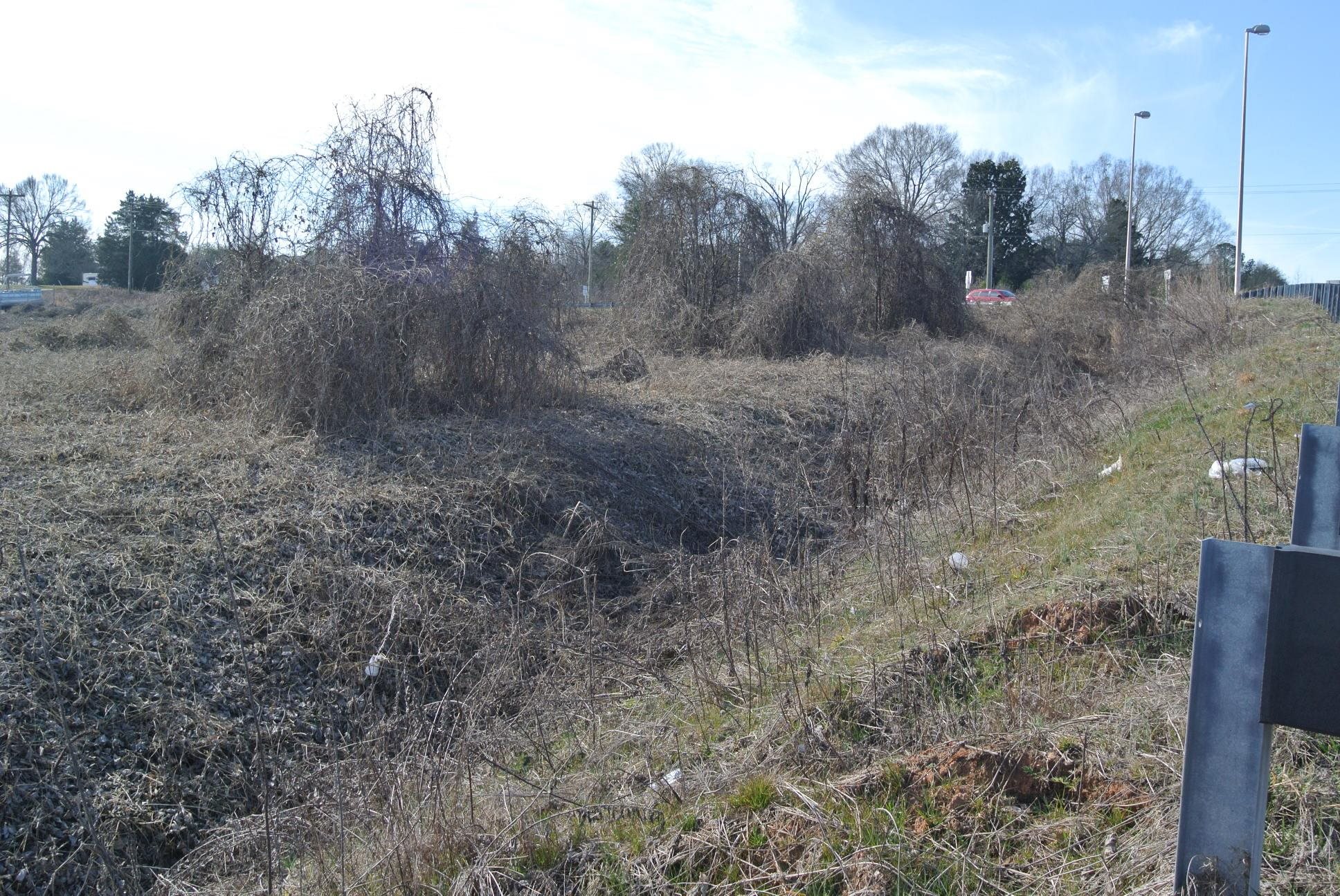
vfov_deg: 38.0
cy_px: 448
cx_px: 670
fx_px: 1304
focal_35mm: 35
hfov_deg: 54.4
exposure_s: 1/250
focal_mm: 13
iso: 100
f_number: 5.6
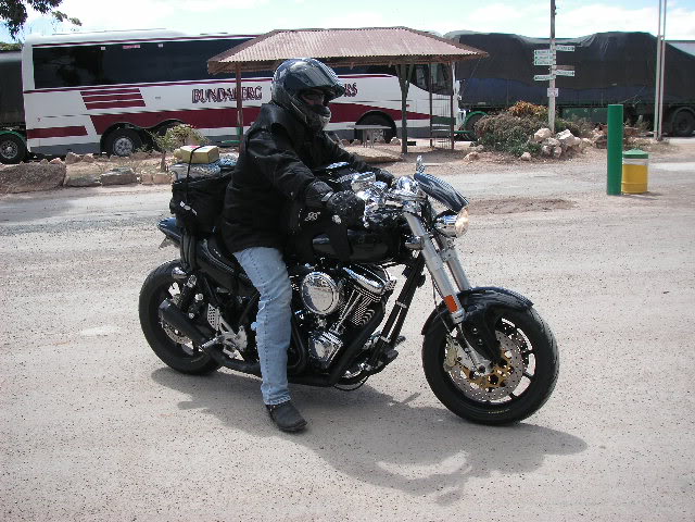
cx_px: 348
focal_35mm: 38
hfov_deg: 49.0
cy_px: 261
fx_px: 763
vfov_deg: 37.7
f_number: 3.3
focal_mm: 6.3
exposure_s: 1/350
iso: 50
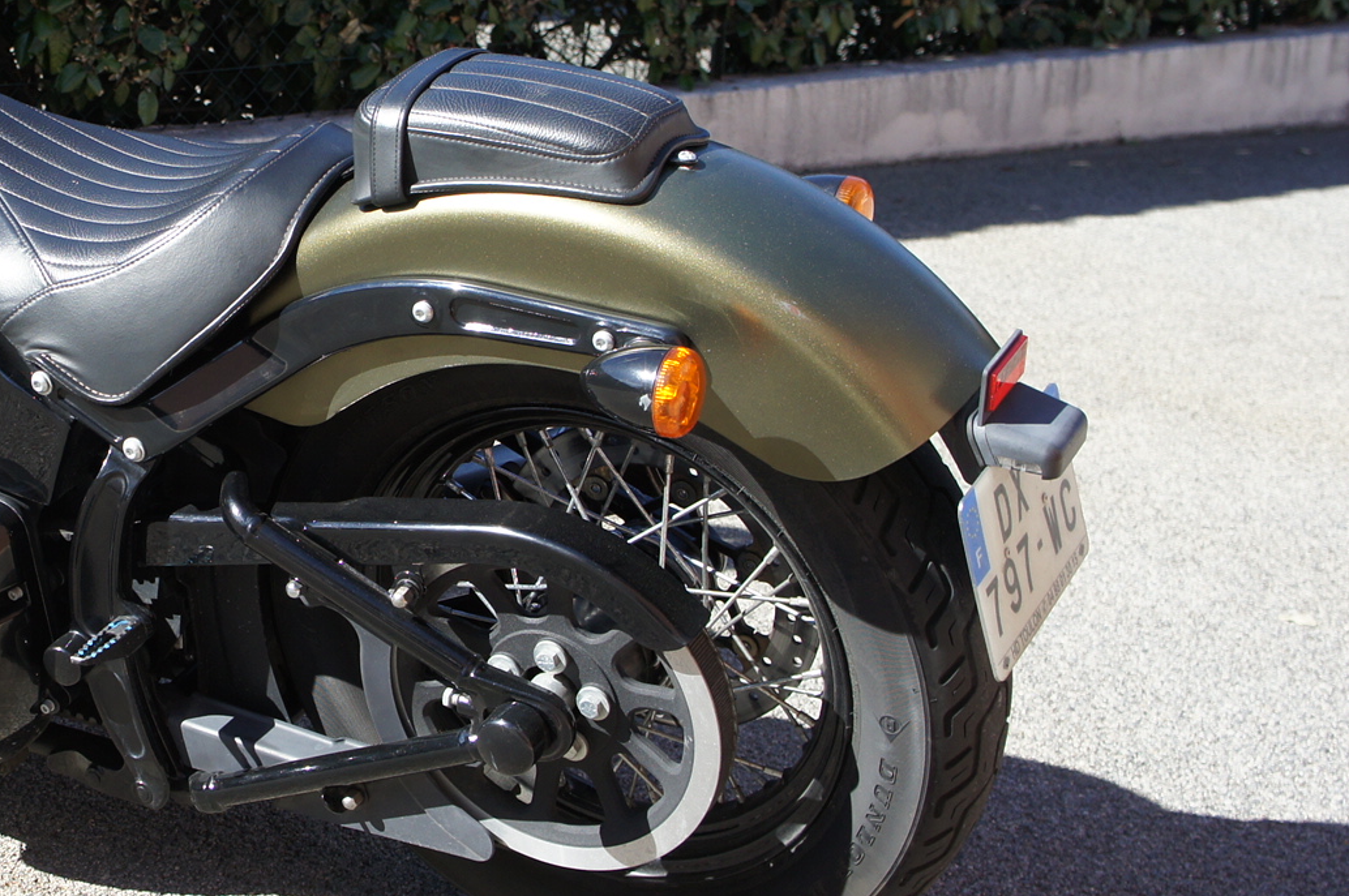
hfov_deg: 26.7
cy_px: 350
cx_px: 124
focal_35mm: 73
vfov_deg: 18.6
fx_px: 2732
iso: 200
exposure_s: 1/500
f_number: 4.5
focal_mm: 22
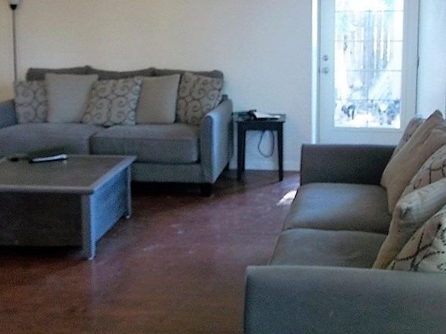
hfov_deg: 40.3
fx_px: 606
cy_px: 111
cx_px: 264
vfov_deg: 30.6
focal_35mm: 47
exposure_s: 1/20
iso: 160
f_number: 2.9
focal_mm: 5.7
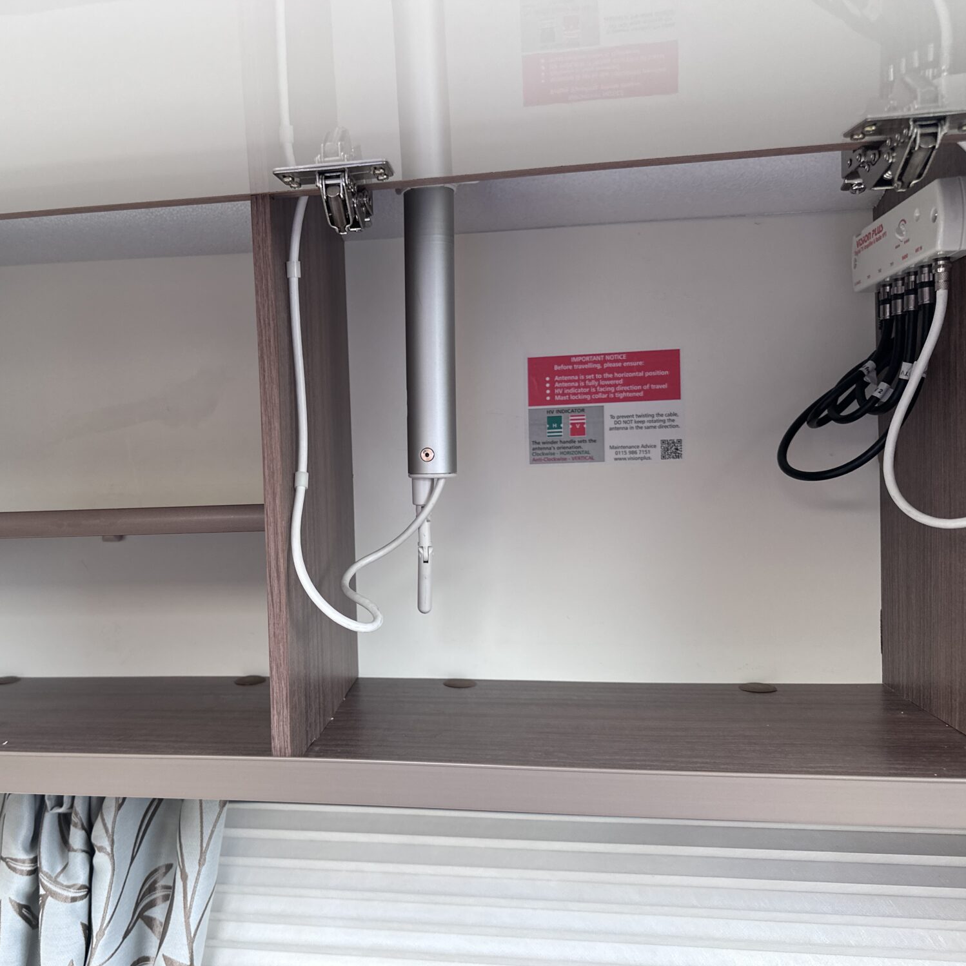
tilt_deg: +0.9
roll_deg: +1.7
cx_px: 340
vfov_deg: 55.6
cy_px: 491
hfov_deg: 54.7
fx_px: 916
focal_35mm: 29
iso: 125
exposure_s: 1/121
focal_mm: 6.86
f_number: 1.78
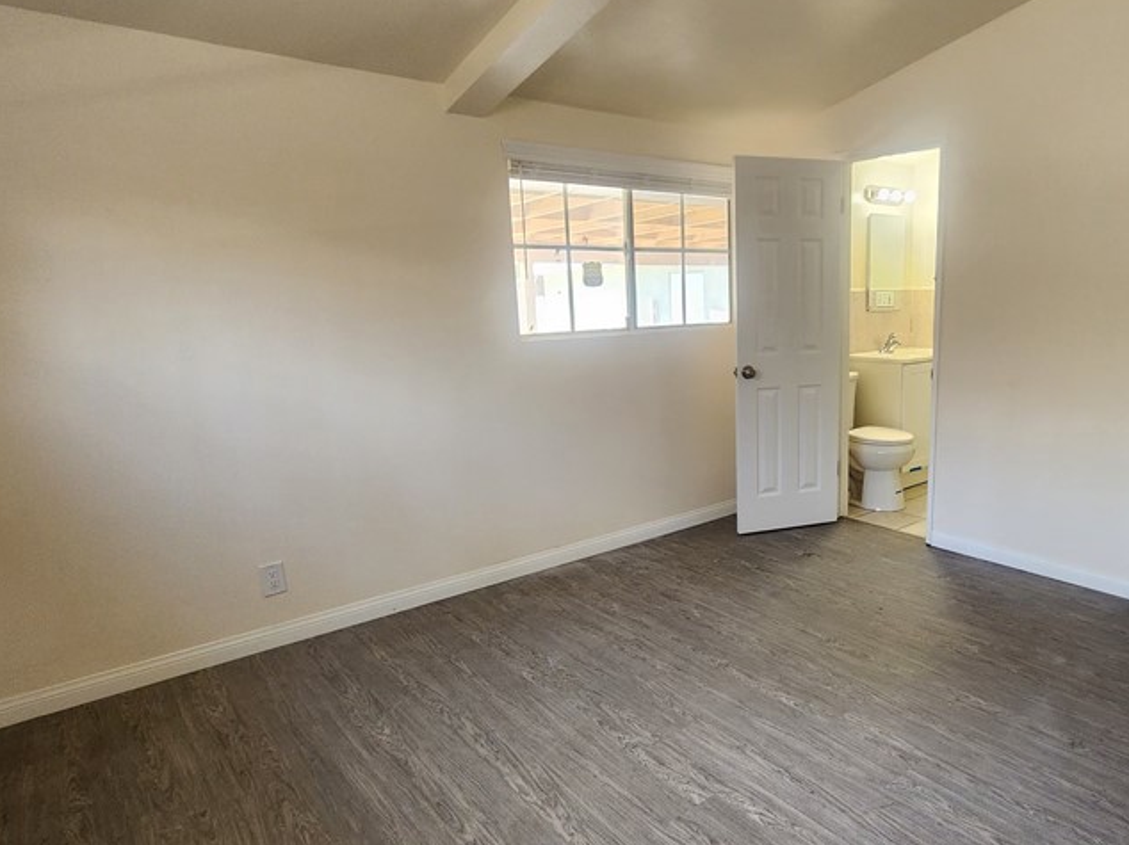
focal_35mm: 21
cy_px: 432
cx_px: 735
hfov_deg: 76.9
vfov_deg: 63.4
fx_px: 685
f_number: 2.2
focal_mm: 2.2
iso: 160
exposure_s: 1/60
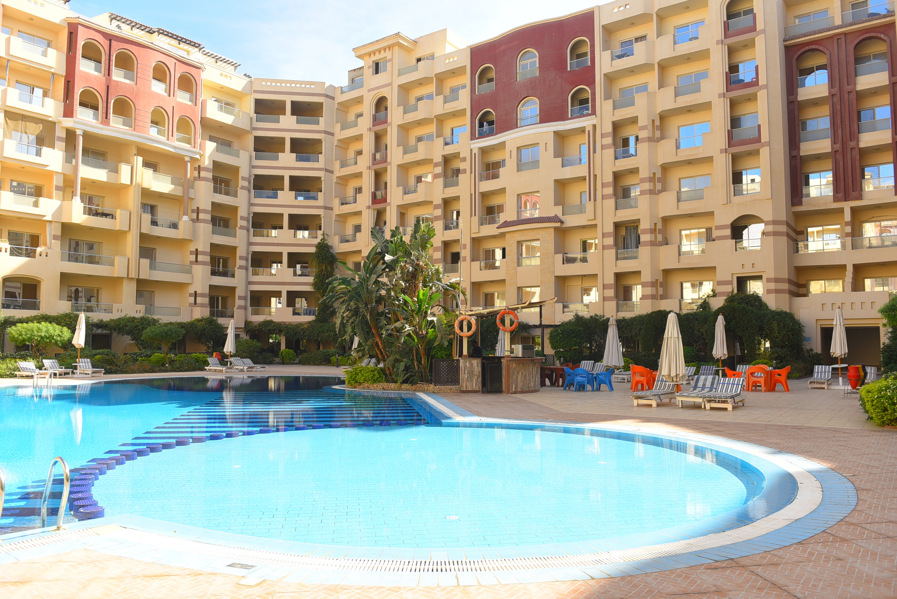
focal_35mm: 27
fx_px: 673
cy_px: 300
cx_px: 448
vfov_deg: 48.0
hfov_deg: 67.4
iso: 250
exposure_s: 1/640
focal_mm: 27
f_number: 5
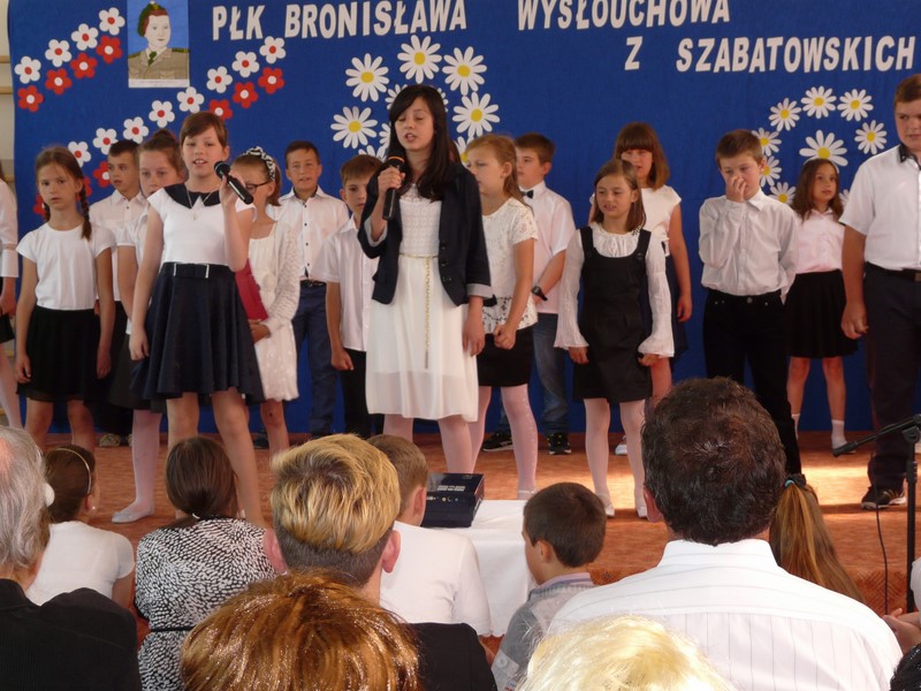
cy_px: 346
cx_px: 460
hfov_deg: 26.0
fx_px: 1995
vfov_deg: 19.6
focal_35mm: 75
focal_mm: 12.3
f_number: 3.2
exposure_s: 1/50
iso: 125
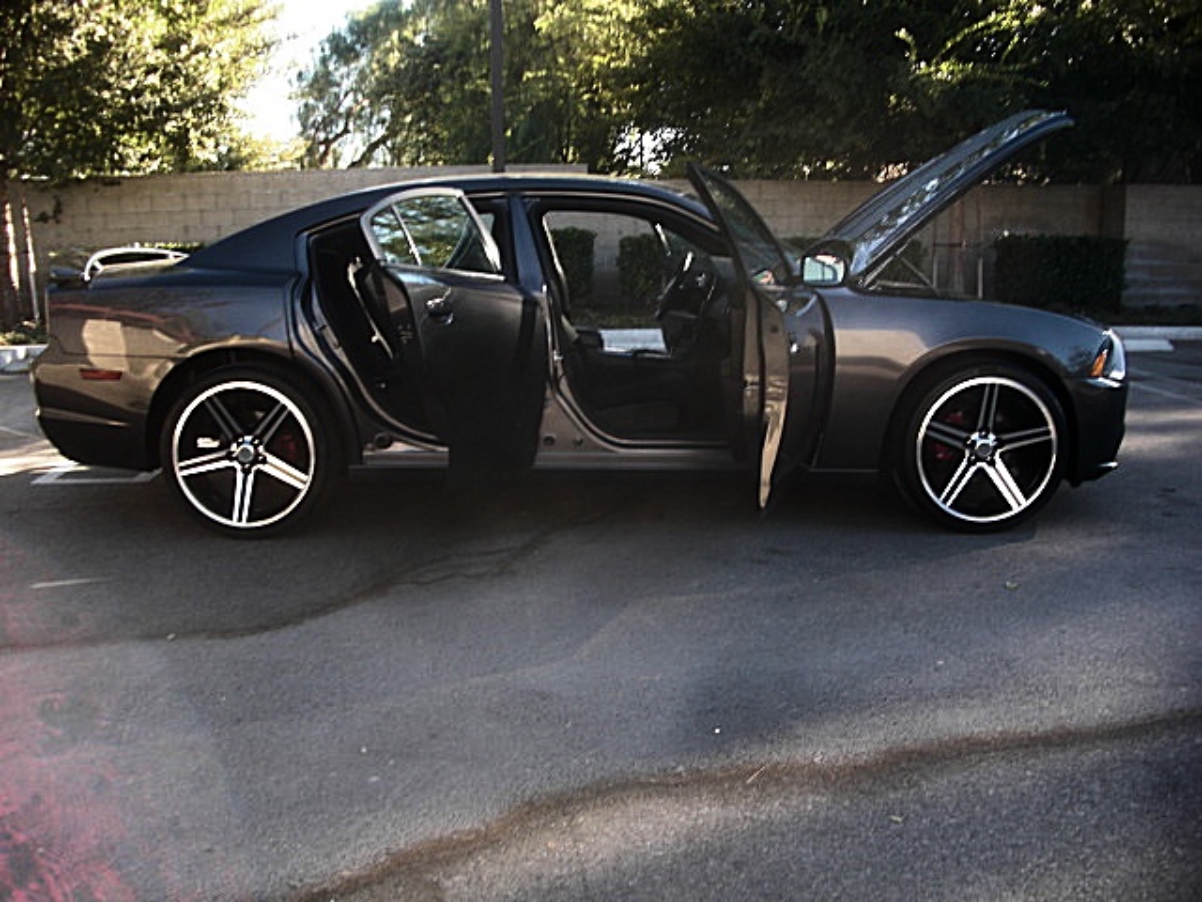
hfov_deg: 51.4
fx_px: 1250
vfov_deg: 39.7
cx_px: 601
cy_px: 451
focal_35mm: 36
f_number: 2.8
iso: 50
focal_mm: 6.3
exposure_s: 1/100
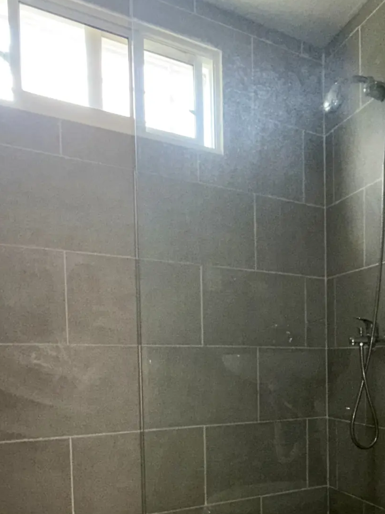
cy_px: 376
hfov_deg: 39.1
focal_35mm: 33
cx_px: 365
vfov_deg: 53.2
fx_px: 489
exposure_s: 1/60
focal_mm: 2.22
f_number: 2.2
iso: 160
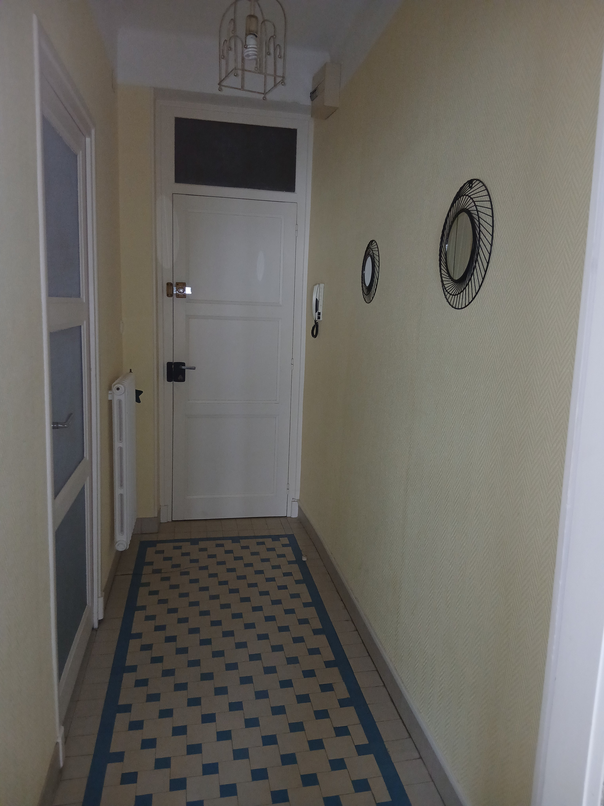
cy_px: 403
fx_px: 605
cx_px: 302
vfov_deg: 67.3
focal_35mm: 26
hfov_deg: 53.1
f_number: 1.8
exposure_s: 1/33.3
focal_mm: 3.98
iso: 200
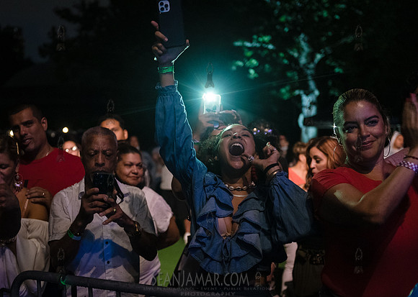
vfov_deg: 22.3
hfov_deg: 30.8
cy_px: 188
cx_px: 136
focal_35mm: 63
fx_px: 752
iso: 3200
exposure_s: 1/125
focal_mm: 48
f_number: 2.8
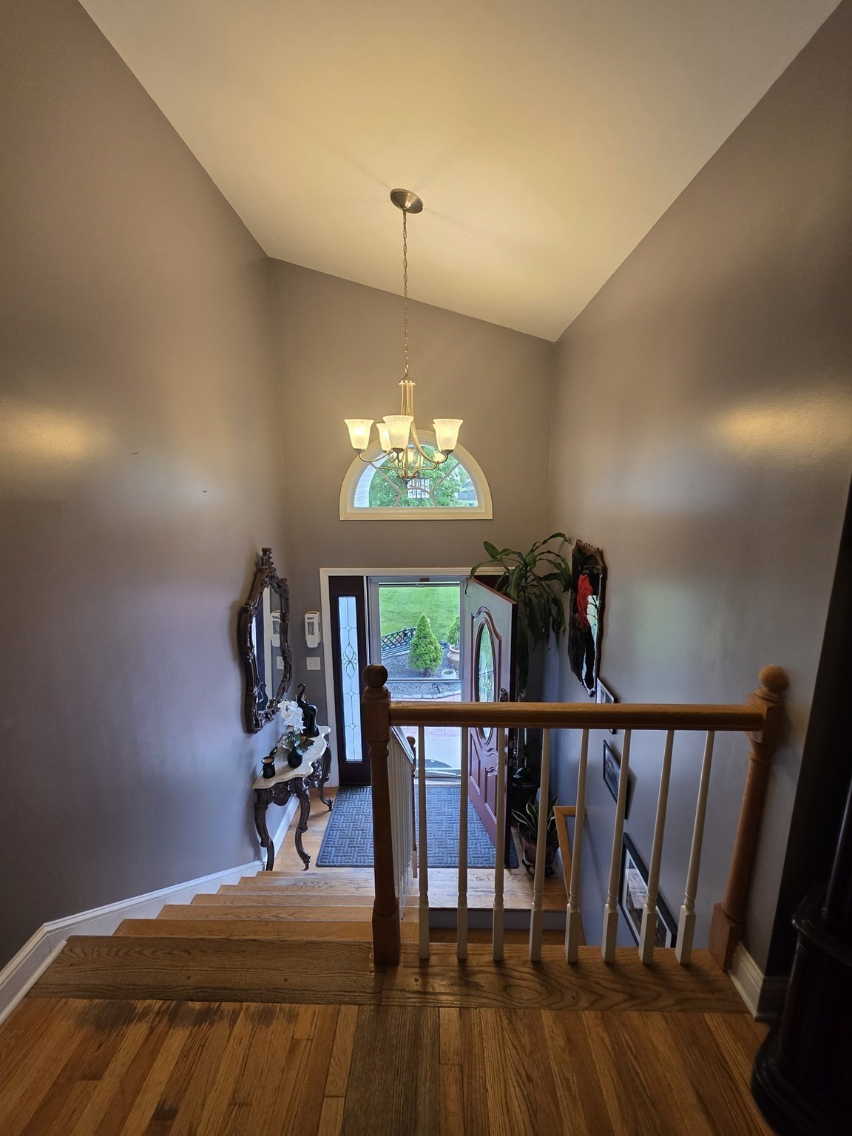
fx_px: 427
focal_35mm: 13
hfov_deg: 89.9
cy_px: 568
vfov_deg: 106.2
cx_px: 426
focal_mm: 2.2
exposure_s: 1/120
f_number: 1.9
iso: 200
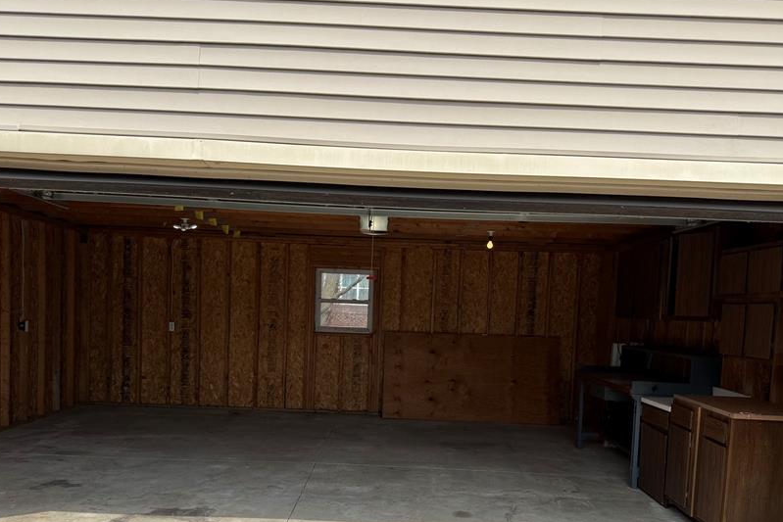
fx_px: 696
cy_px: 354
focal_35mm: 32
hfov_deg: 58.7
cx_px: 377
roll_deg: -1.7
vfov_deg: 40.6
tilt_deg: -2.8
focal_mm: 6.76
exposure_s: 1/3759
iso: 80
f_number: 1.78
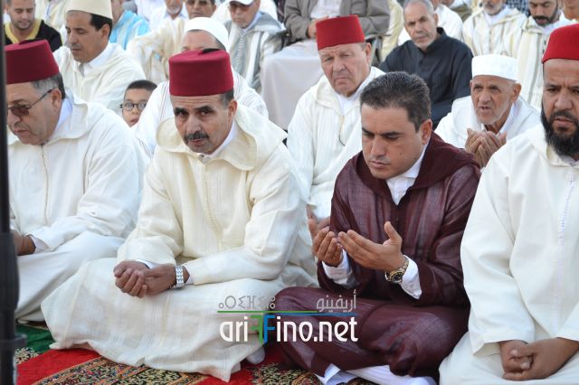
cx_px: 290
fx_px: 1326
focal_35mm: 82
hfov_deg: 24.6
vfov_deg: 16.5
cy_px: 192
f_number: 5.6
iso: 220
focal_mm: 55
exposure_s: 1/125
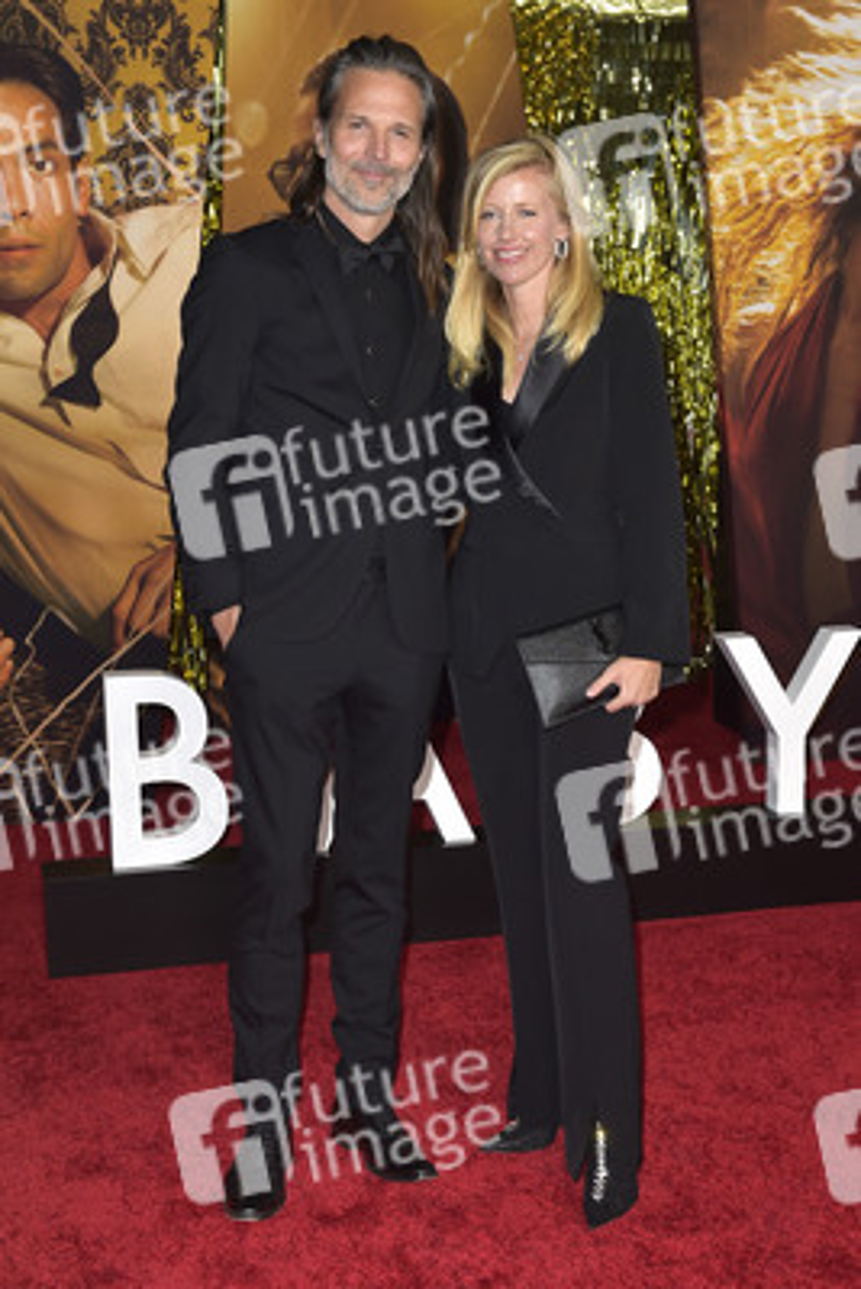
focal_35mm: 48
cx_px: 430
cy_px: 644
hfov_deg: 28.1
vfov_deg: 41.1
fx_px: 1720
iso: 1000
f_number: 6.3
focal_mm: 48
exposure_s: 1/250
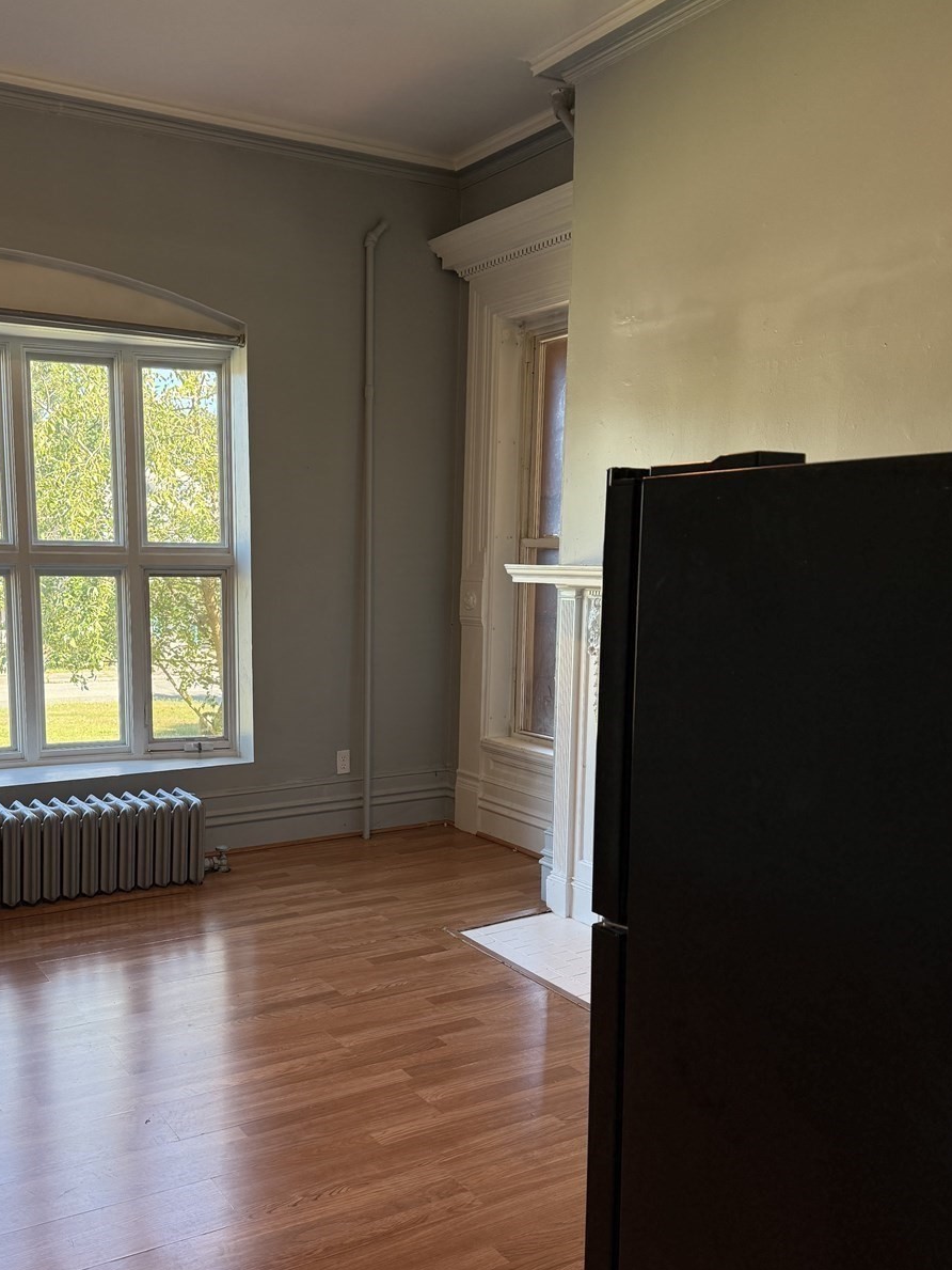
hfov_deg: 45.1
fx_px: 1137
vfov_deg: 58.2
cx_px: 367
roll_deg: -0.4
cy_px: 709
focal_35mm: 31
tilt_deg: -7.9
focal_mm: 6.76
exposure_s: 1/188
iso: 200
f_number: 1.78
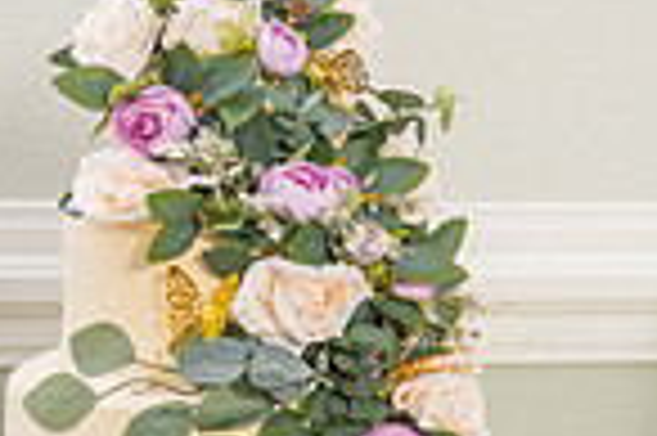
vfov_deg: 12.0
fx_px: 2078
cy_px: 217
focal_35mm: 114
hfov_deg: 15.1
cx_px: 1246
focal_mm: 26
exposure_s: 1/125
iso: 500
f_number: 4.5
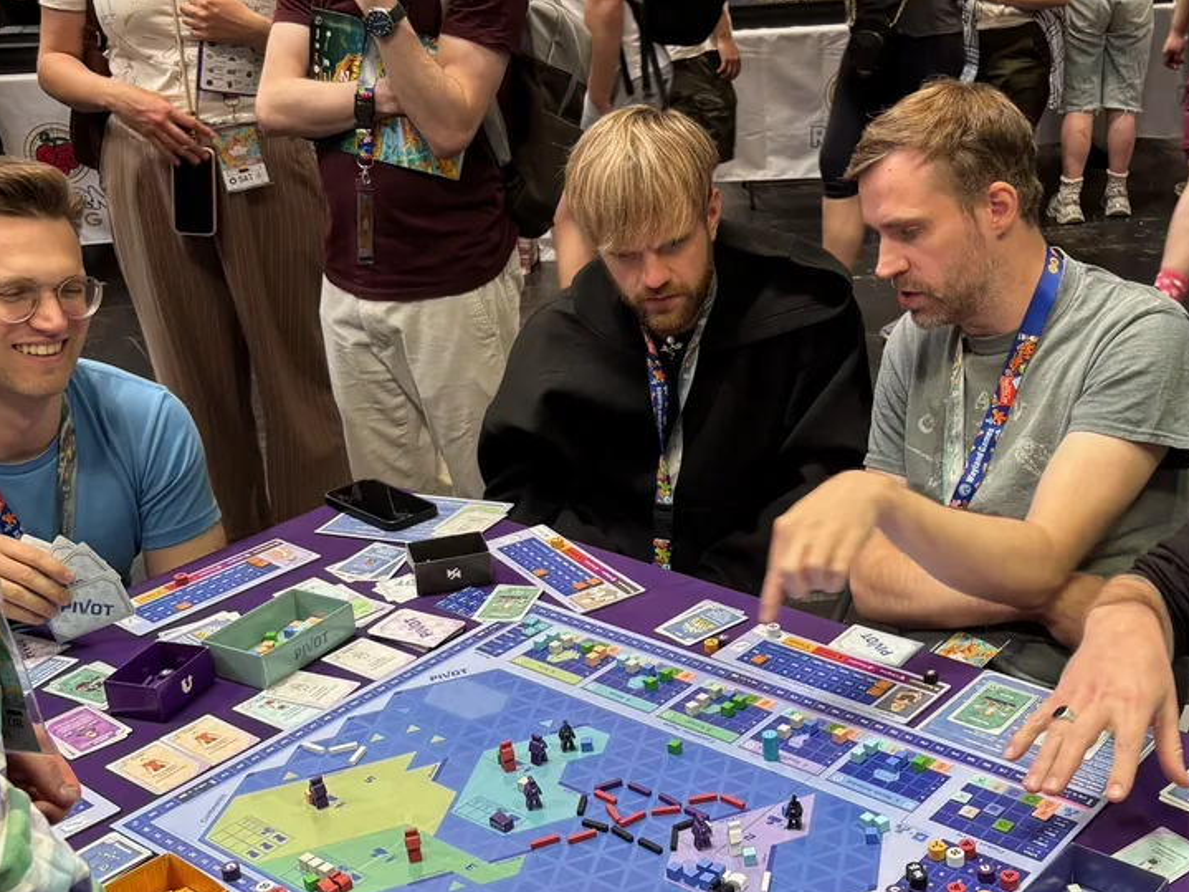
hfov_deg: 39.9
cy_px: 472
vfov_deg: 30.9
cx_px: 794
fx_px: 1614
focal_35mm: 47
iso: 80
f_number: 1.6
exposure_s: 1/50
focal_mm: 5.96
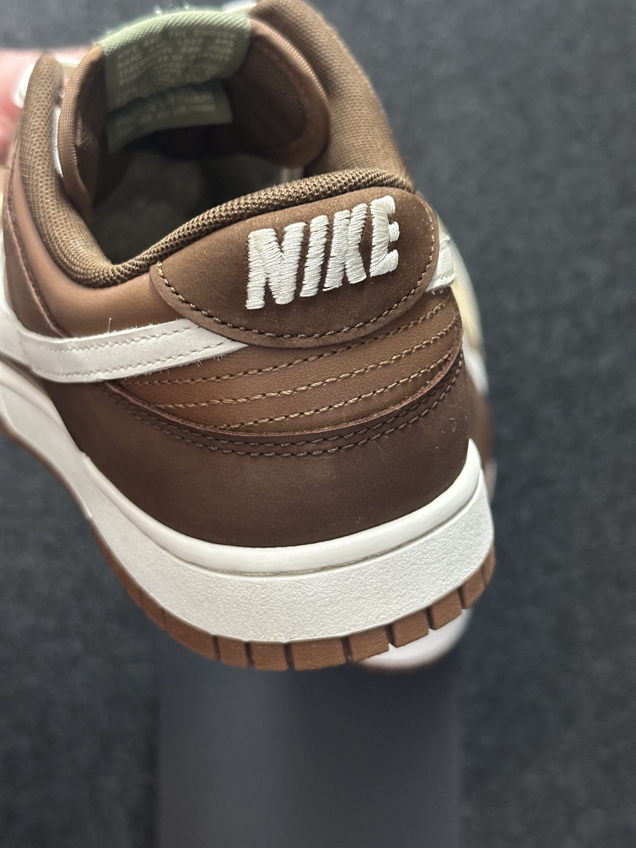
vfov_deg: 39.7
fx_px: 1176
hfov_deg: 30.3
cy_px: 424
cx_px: 318
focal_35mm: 48
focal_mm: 6.86
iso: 500
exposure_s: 1/33
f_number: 1.78
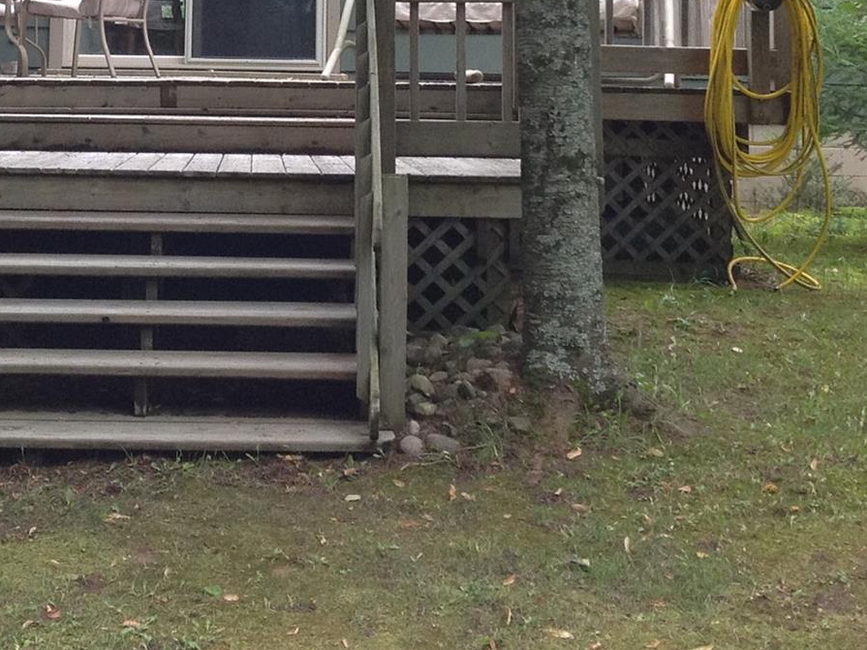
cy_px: -76
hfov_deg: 24.1
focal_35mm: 80
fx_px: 2003
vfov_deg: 17.7
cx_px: 193
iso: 100
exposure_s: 1/120
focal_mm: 4.28
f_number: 2.4
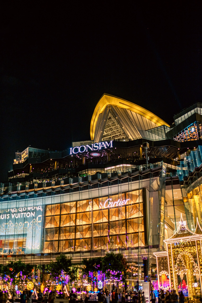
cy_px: 152
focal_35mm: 35
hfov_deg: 37.9
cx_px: 101
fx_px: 295
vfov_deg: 54.4
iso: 640
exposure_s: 1/125
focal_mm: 23
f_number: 1.4
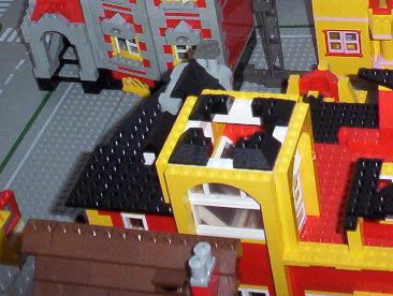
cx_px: 334
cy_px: -30
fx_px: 990
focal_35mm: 87
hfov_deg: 22.1
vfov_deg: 16.5
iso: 140
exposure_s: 1/30
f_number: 4.5
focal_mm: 6
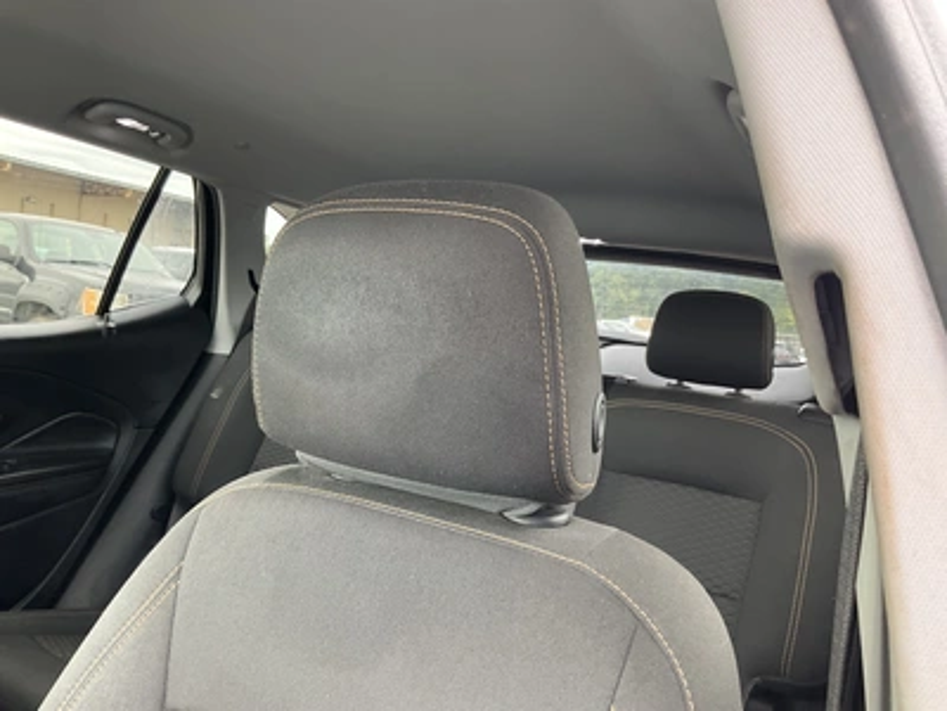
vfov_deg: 48.2
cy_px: 356
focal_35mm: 29
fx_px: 793
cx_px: 474
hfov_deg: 61.7
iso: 64
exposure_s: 1/71
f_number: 1.8
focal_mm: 3
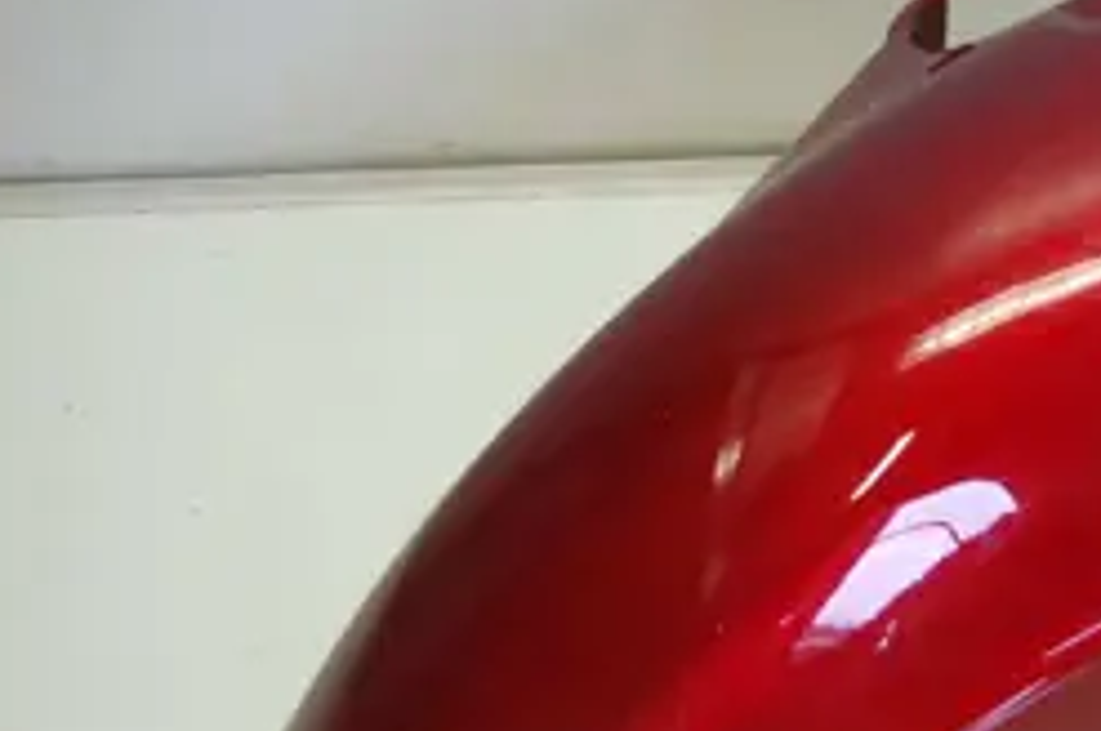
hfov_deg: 20.2
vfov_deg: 13.8
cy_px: 388
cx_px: 1027
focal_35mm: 99
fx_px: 3024
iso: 400
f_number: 4.2
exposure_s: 1/40
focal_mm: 30
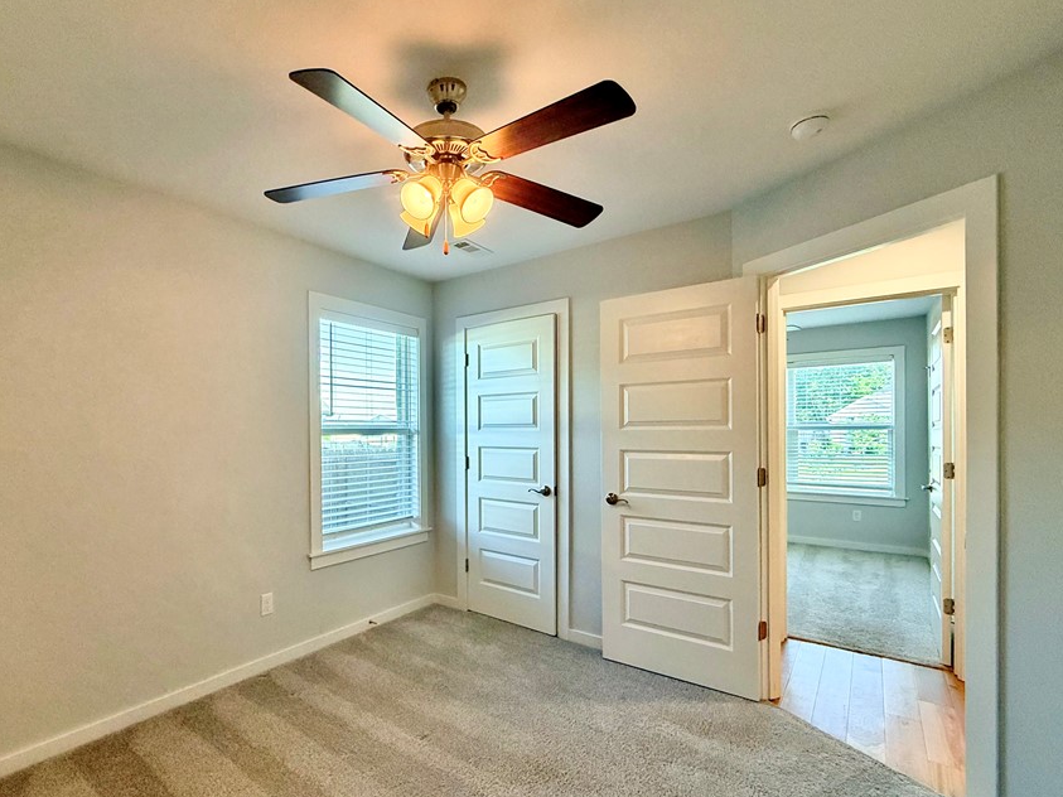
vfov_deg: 74.6
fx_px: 522
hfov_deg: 90.2
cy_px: 431
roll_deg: +0.5
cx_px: 440
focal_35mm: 17
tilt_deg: -0.5
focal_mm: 2.22
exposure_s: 1/120
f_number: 2.2
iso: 250
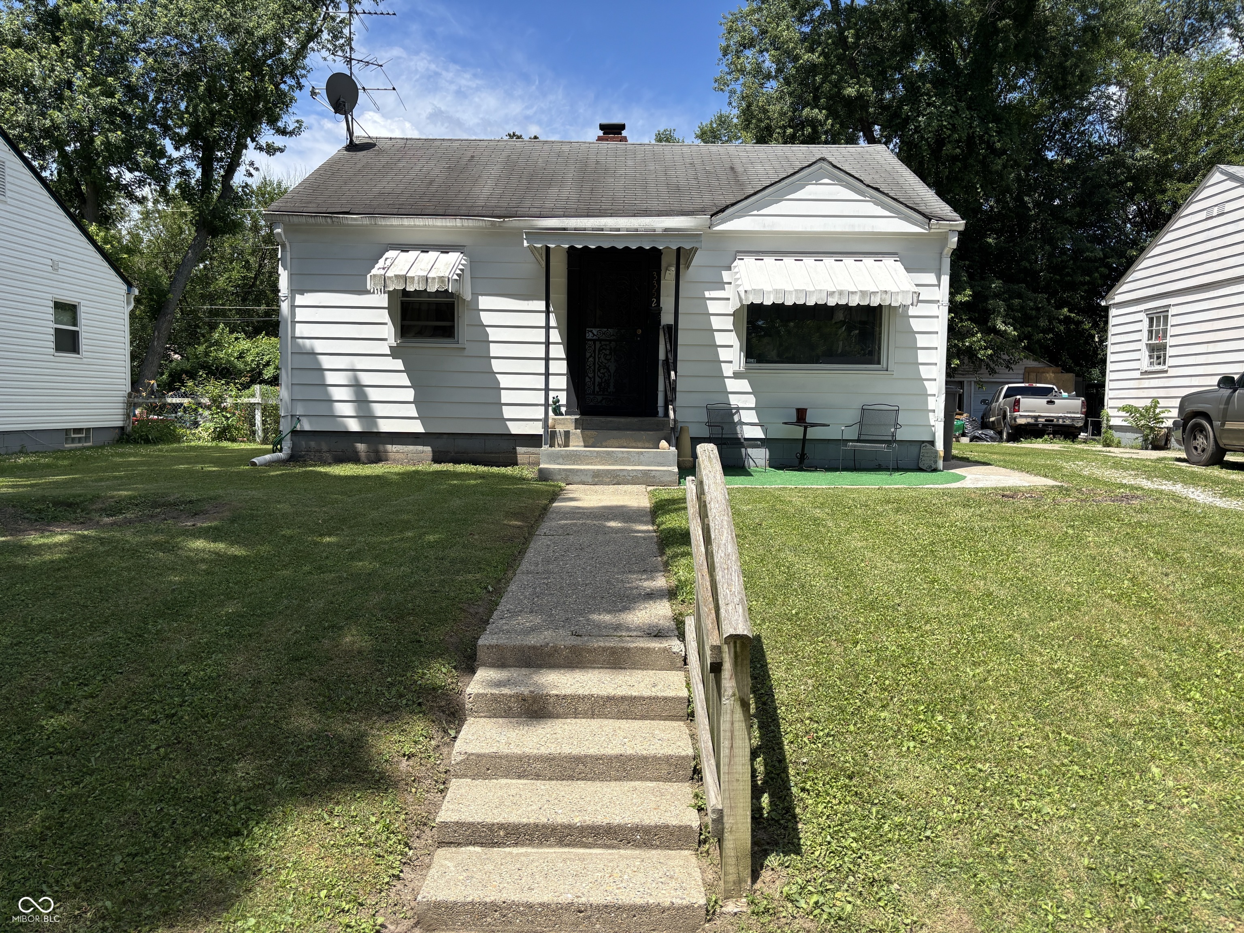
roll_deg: -0.9
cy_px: 466
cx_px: 622
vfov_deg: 53.1
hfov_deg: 67.3
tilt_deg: -3.6
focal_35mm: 26
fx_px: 934
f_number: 1.6
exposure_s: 1/2778
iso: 50
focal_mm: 5.96
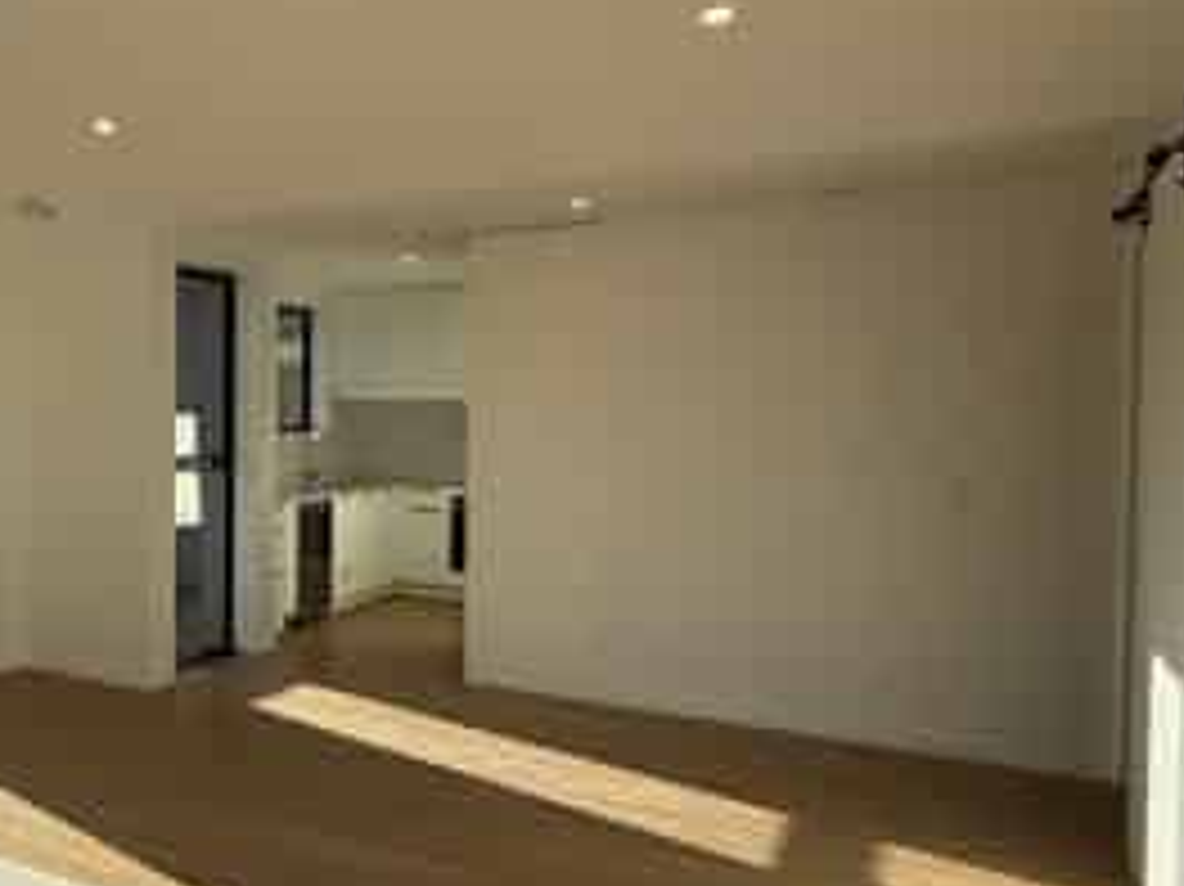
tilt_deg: -2.0
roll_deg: -0.2
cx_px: -72
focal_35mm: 35
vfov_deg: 40.7
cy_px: 434
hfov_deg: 42.9
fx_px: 1197
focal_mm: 2.22
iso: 64
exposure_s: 1/1368
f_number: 2.2
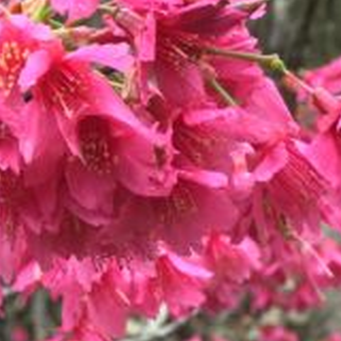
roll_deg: +8.0
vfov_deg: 13.5
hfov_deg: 12.6
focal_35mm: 128
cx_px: -237
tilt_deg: +18.0
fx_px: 1427
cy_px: 53
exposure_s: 1/120
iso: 32
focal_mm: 4.15
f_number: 2.2
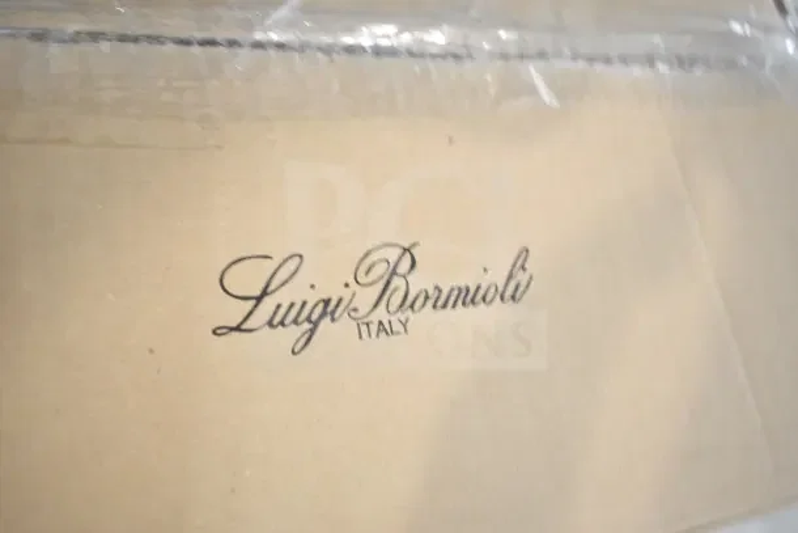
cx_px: 399
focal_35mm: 36
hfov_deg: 53.1
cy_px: 266
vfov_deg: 36.9
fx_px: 798
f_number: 4
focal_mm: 24
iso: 1600
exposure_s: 1/60
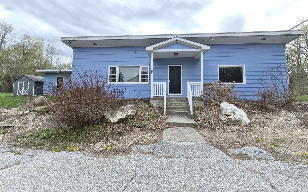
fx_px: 118
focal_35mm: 14
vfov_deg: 77.9
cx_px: 156
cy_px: 78
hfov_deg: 105.3
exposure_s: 1/1032
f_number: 2.2
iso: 25
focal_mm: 1.7
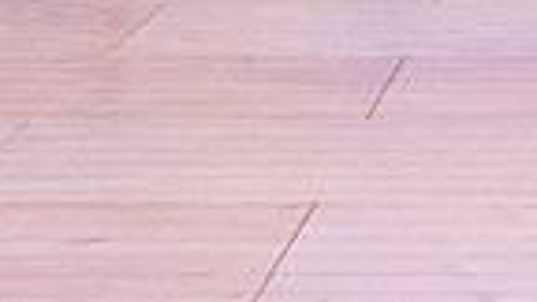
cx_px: 753
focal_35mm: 184
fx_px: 2620
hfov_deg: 11.3
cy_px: -398
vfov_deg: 6.3
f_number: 2.8
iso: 3200
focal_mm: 35
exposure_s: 1/500
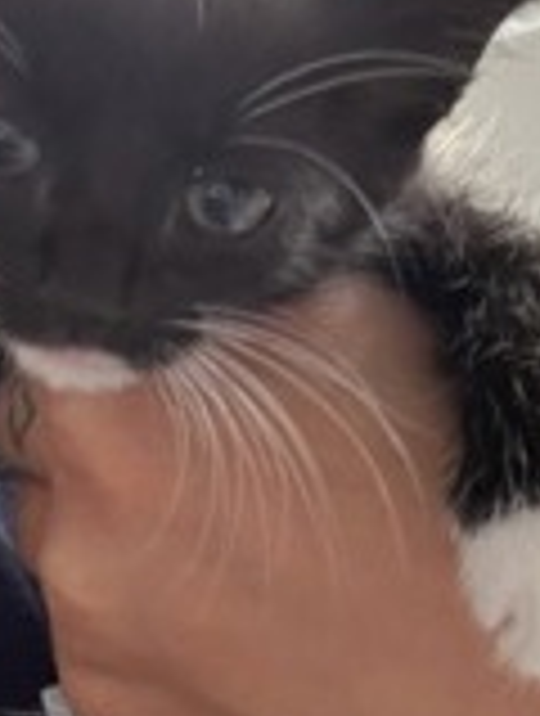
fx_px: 1637
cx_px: 425
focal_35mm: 79
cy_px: 450
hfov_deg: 18.6
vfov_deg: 24.6
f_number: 2.2
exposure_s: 1/60
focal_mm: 2.71
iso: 200
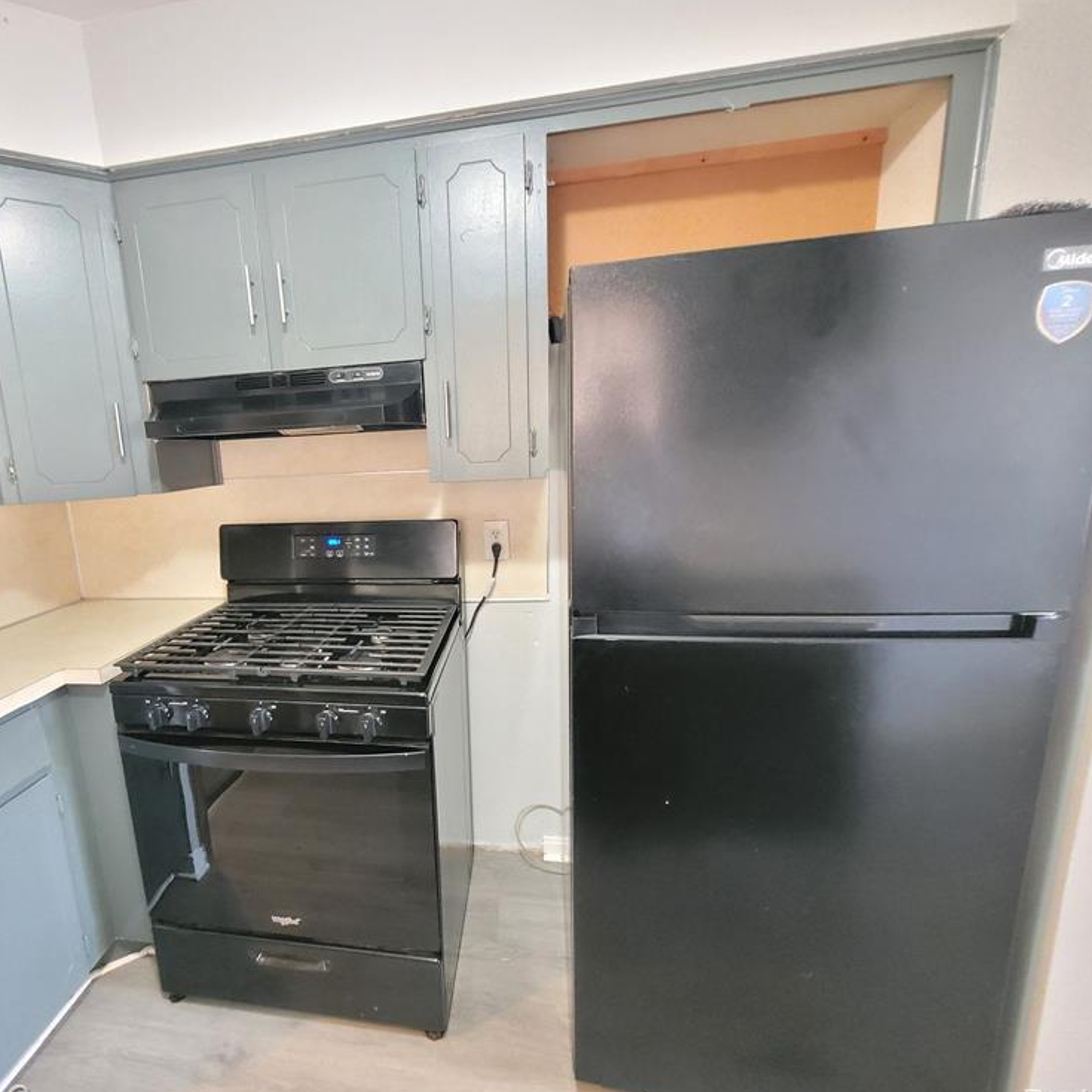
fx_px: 571
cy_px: 554
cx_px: 413
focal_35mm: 16
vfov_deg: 87.4
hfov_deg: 85.8
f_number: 2.2
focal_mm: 1.74
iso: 1250
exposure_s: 1/24
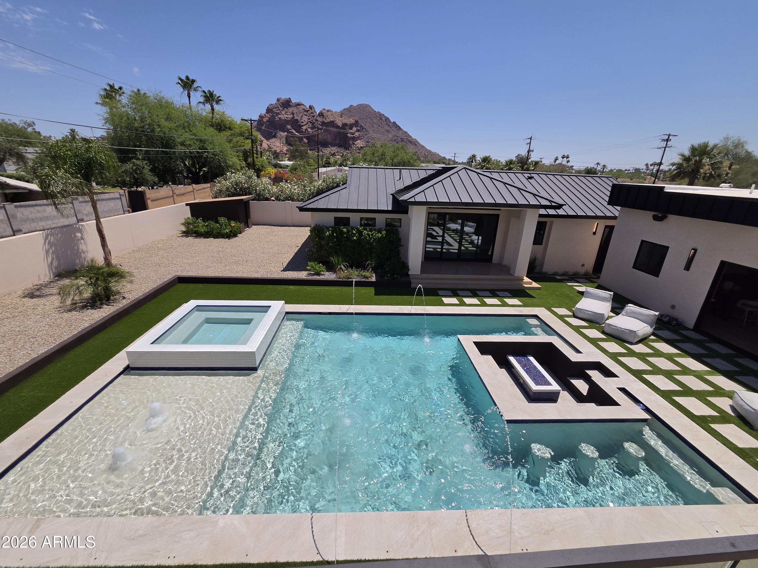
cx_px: 379
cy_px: 284
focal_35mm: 13
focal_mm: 2.2
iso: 100
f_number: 2.2
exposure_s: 1/5756
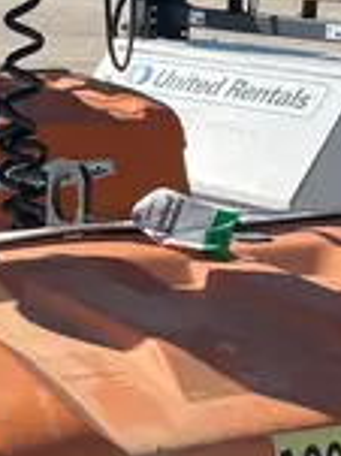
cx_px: 118
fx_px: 1657
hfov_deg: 11.7
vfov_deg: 15.6
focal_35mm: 126
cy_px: 270
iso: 50
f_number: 1.6
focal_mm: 5.1
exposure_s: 1/4016
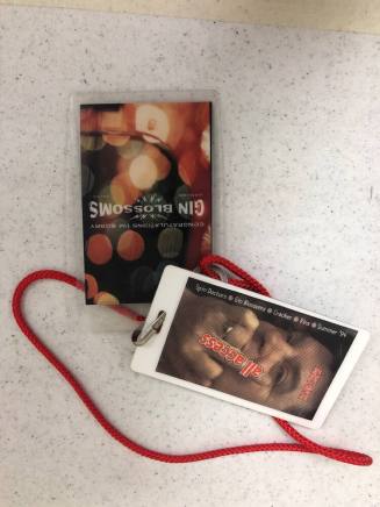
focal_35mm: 28
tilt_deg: -82.7
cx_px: 190
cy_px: 254
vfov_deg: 63.4
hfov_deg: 49.7
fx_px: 410
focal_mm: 3.99
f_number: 1.8
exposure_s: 1/30
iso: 40
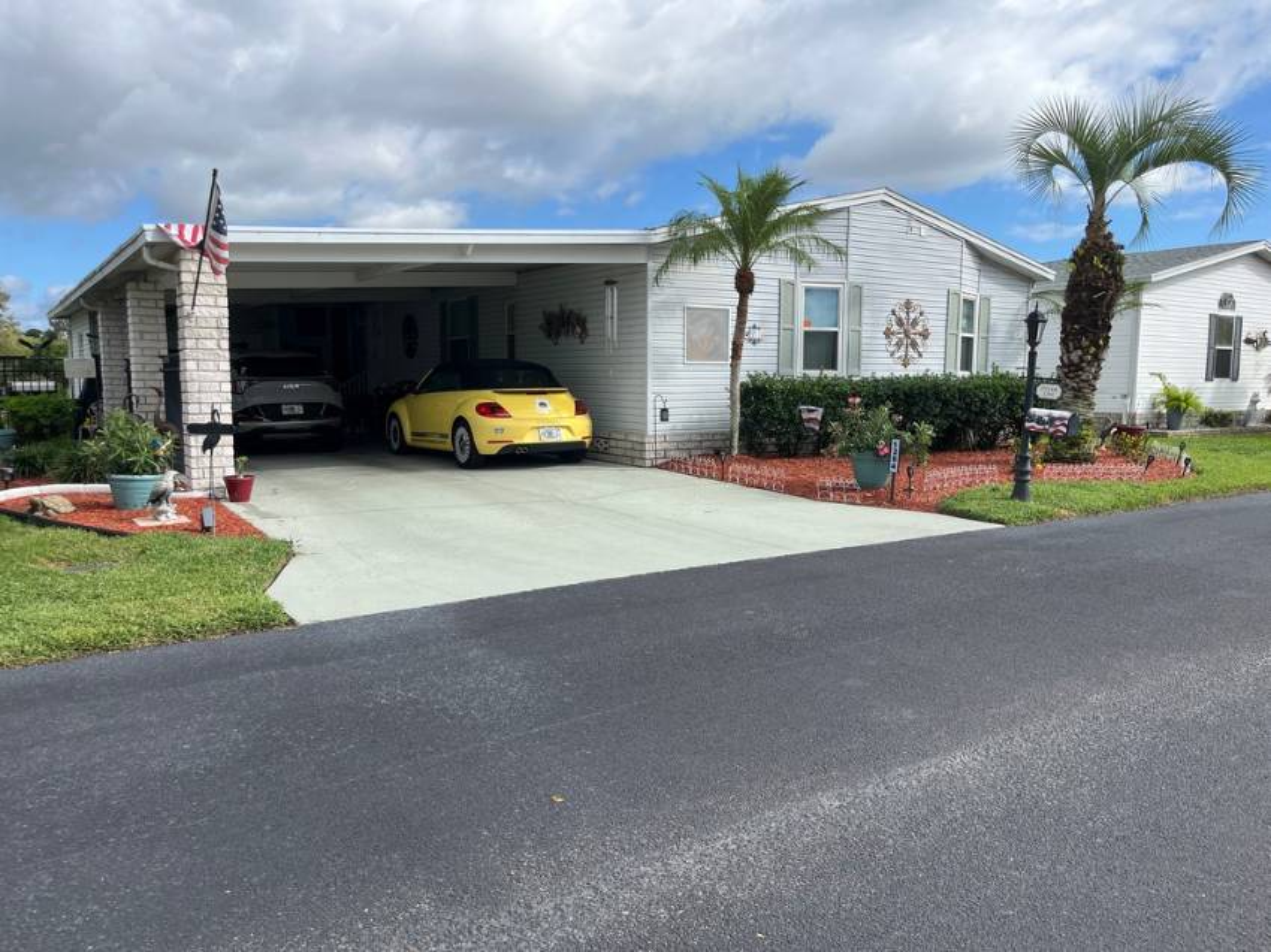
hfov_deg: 67.3
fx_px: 954
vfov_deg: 53.0
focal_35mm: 26
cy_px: 476
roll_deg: -0.2
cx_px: 636
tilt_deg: -7.4
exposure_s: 1/3413
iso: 50
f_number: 1.6
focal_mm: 5.1
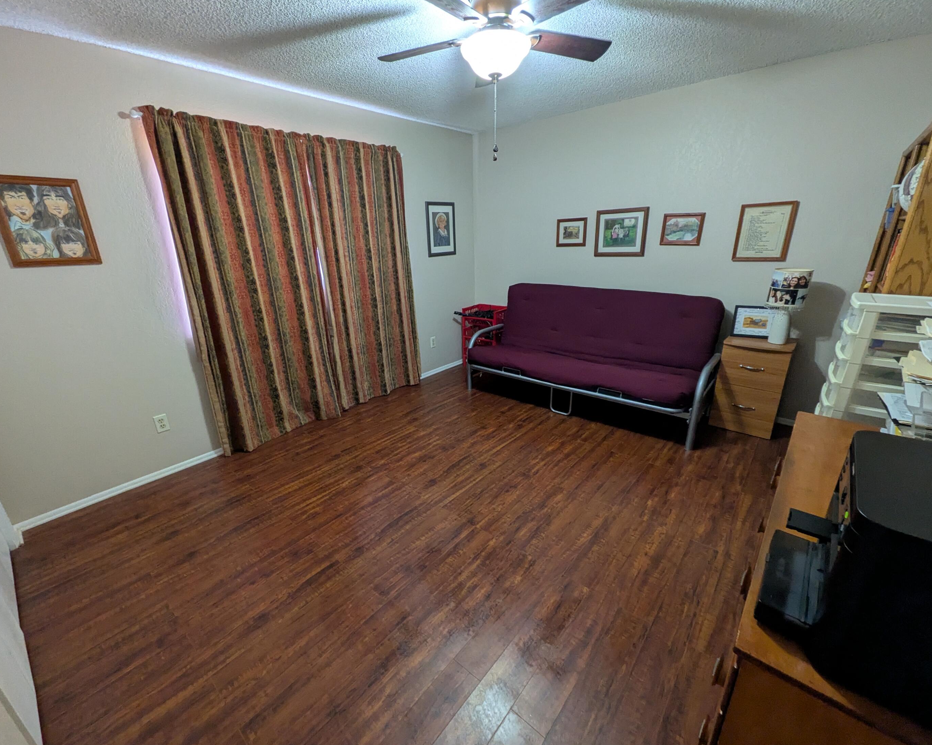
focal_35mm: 15
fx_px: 414
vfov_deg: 84.0
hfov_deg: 96.8
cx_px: 459
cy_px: 380
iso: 217
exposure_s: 1/23.9
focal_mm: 1.85
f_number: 2.2
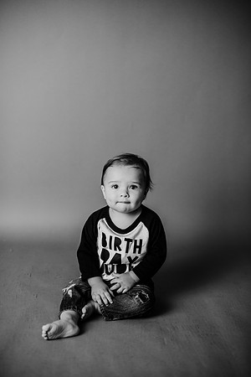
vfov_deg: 39.6
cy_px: 188
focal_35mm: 50
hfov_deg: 27.0
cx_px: 126
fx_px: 523
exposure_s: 1/160
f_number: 2.2
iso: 100
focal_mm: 50
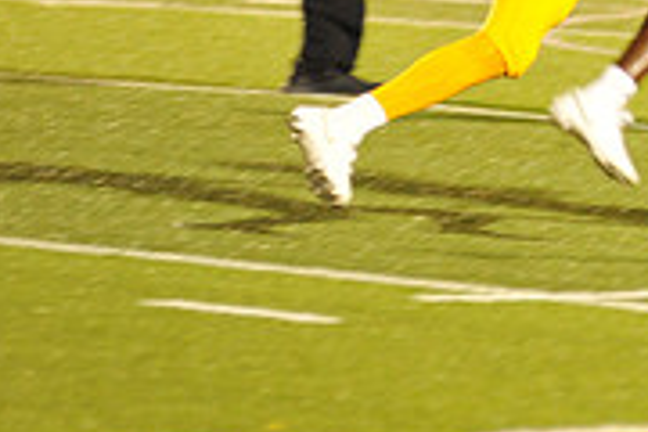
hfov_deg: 3.2
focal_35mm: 645
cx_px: 997
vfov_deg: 2.1
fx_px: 11609
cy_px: -90
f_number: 4
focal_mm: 200
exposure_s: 1/320
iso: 6400
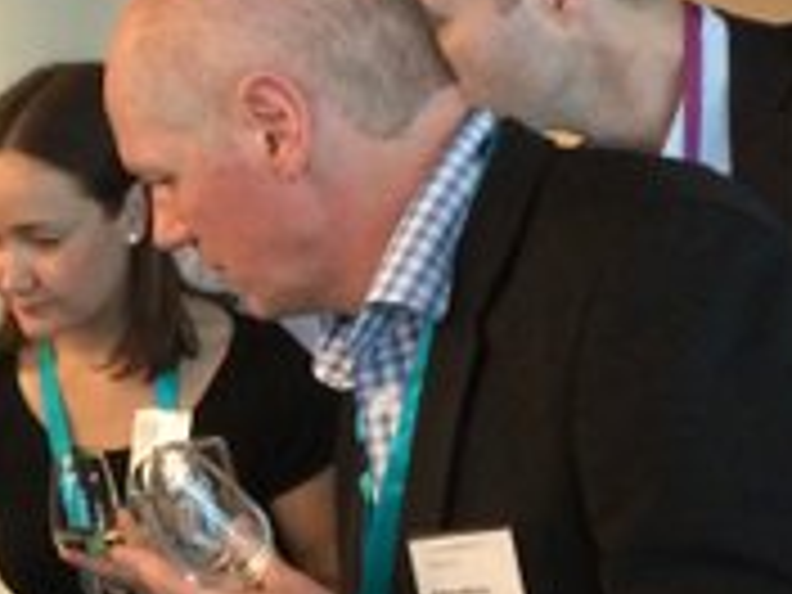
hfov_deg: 16.8
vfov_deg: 13.4
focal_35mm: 109
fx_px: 2494
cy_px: 580
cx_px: -302
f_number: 2.2
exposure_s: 1/24
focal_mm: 4.12
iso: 320
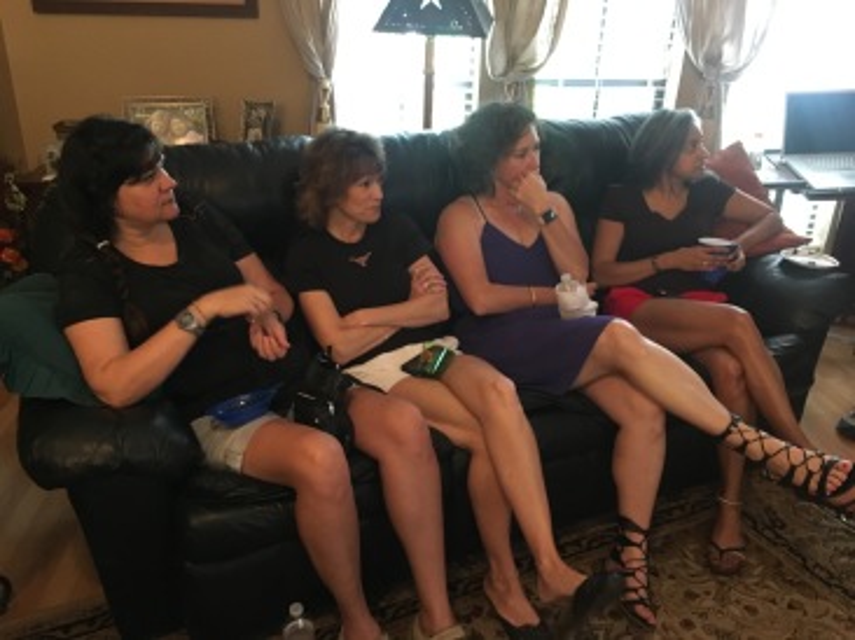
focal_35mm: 29
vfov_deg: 48.2
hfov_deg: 61.7
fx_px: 716
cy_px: 320
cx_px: 428
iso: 250
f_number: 2.2
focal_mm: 4.15
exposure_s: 1/15
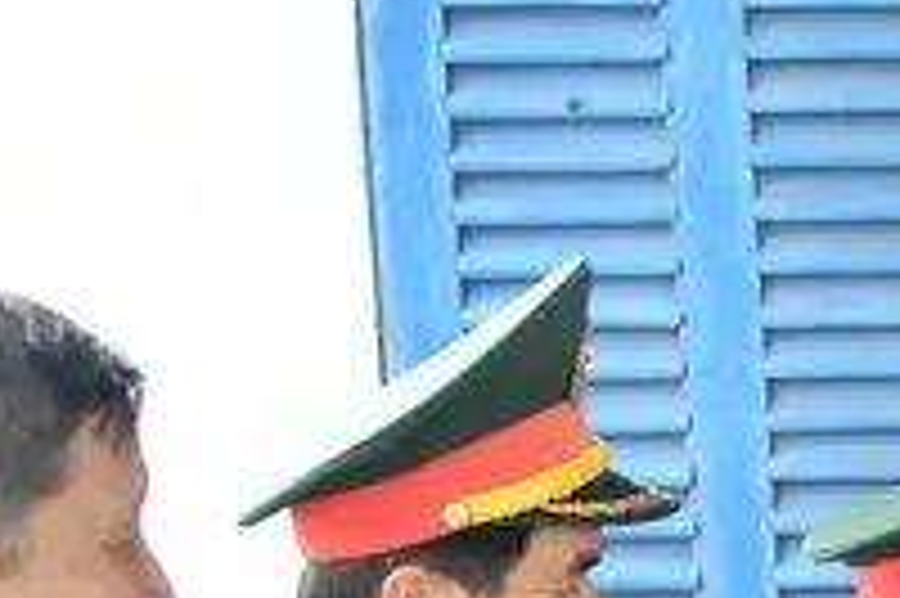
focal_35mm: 160
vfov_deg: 8.5
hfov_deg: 12.3
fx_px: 3997
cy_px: 695
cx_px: 1280
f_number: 4
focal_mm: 40
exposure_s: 1/80
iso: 400
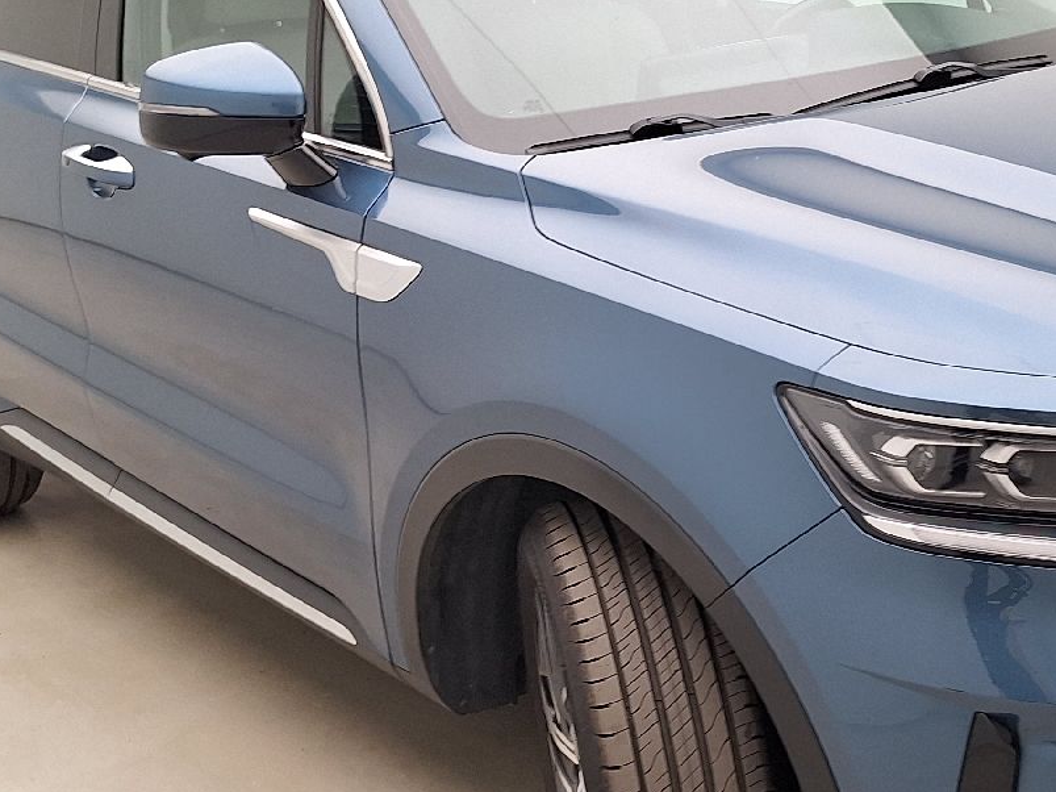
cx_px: 704
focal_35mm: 55
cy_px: 418
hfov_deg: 34.6
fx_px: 1678
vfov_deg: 26.5
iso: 64
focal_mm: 5.54
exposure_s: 1/100
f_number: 1.8
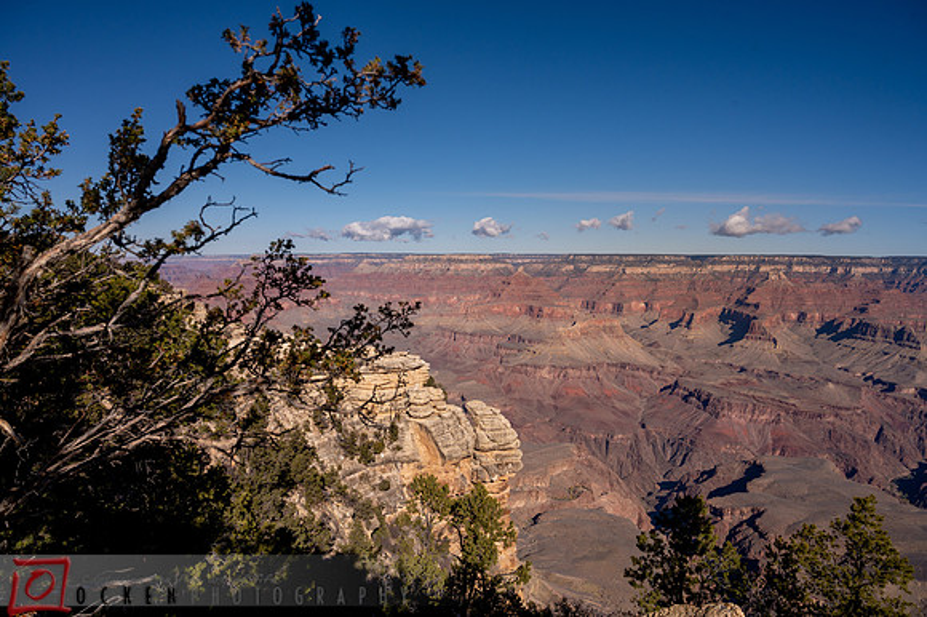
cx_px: 464
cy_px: 308
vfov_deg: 53.1
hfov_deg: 73.8
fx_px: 618
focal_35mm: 24
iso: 400
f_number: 8
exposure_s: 1/1600
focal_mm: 24
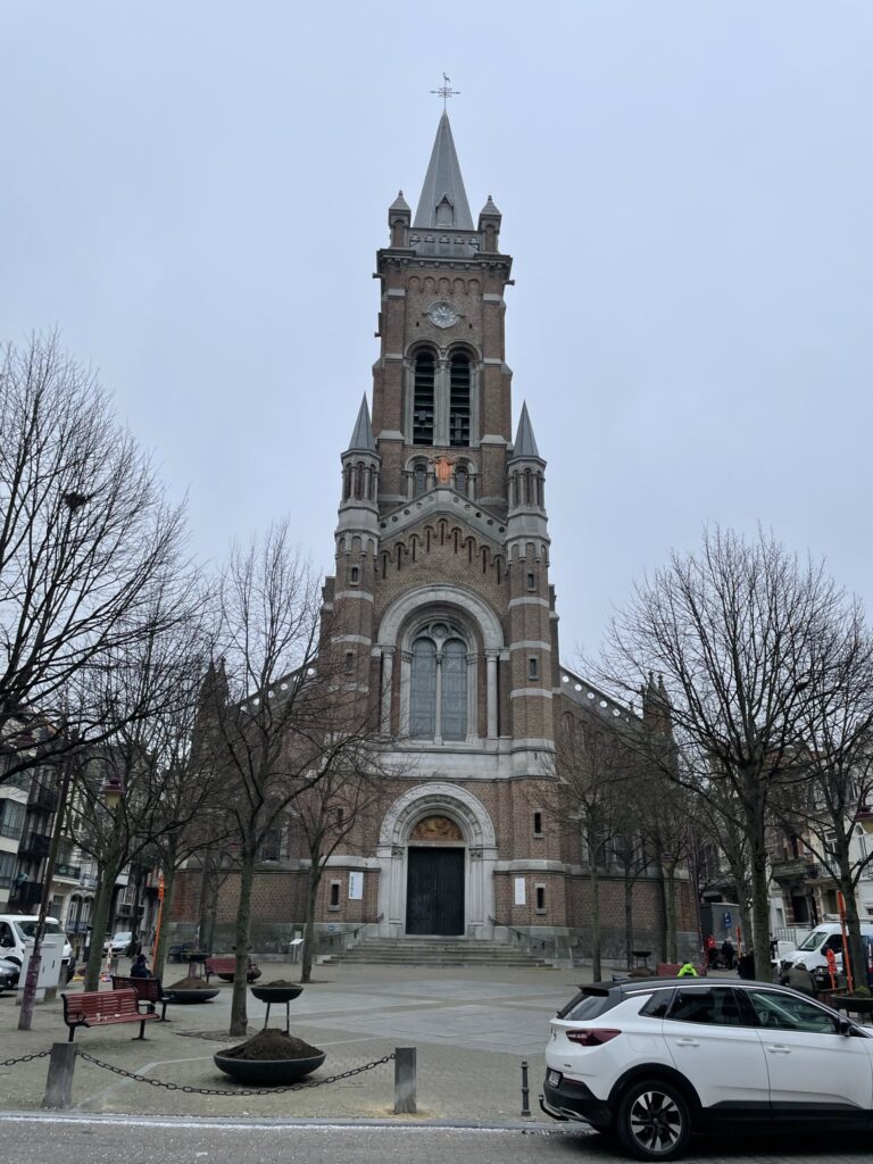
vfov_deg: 67.3
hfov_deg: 53.1
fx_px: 874
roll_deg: -1.1
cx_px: 436
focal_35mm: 26
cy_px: 582
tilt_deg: +21.6
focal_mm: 4.2
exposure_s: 1/842
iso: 32
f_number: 1.6
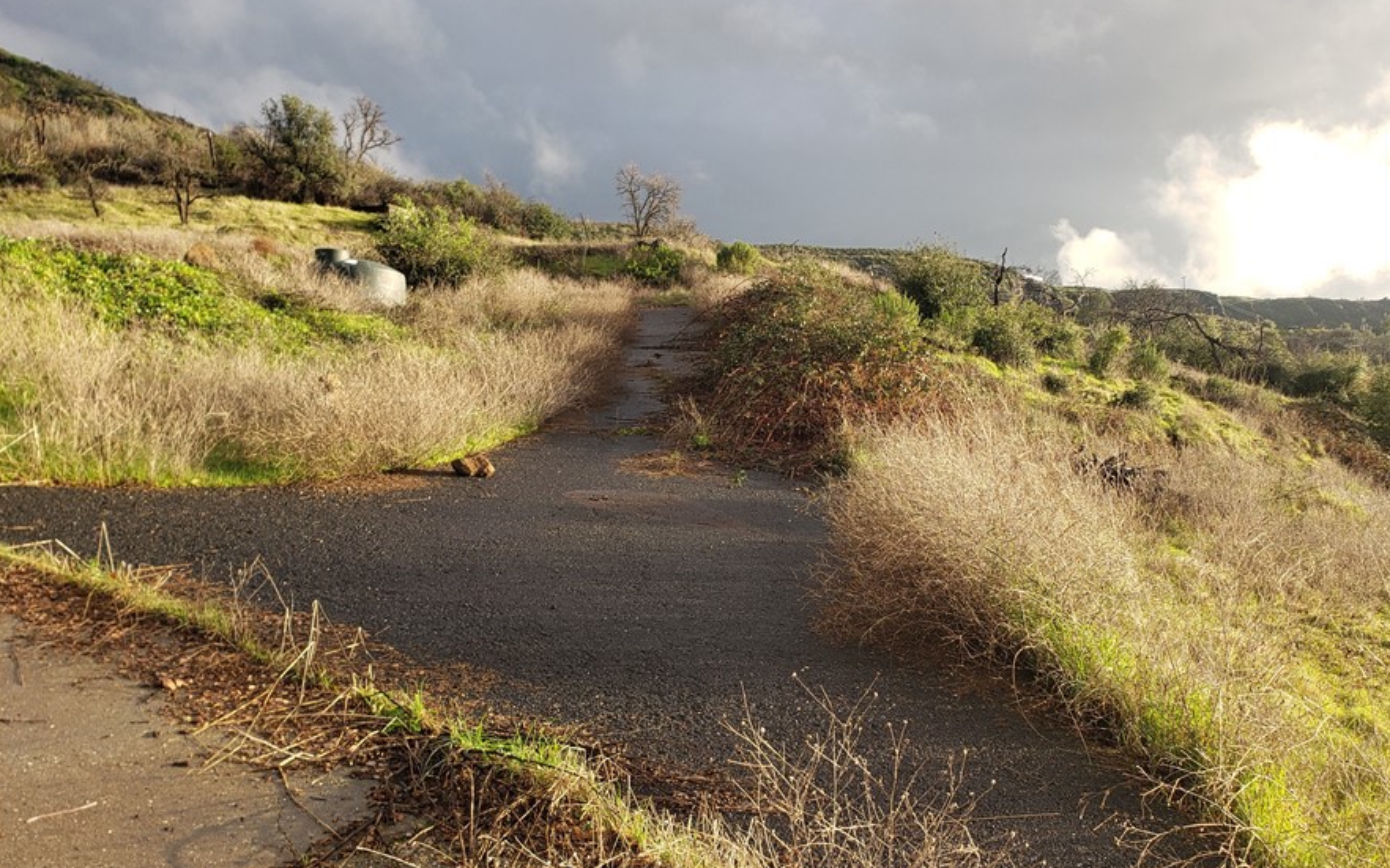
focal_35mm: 32
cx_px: 797
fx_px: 1212
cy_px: 562
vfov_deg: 39.1
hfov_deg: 59.4
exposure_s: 1/203
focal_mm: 4.3
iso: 50
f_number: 2.4
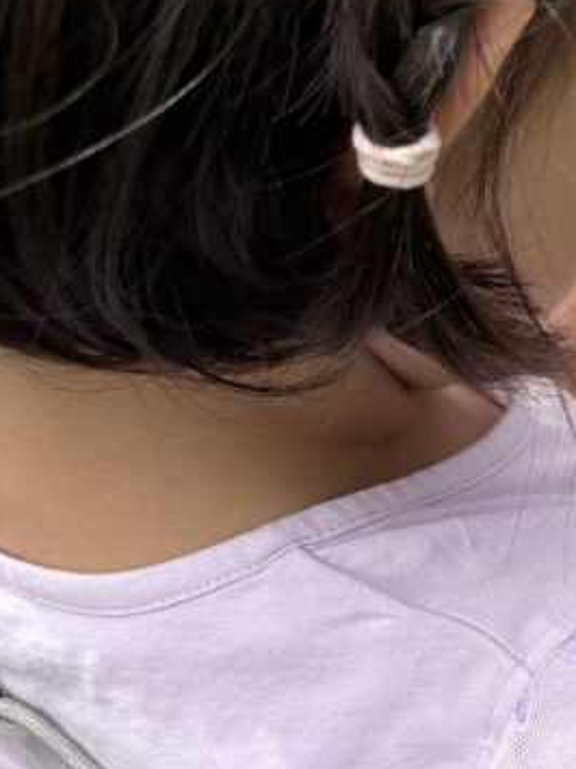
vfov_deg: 26.0
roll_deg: +5.5
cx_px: 823
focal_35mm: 75
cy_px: 459
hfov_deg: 17.9
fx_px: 1665
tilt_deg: -43.4
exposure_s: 1/2747
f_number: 1.6
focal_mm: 5.96
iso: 50
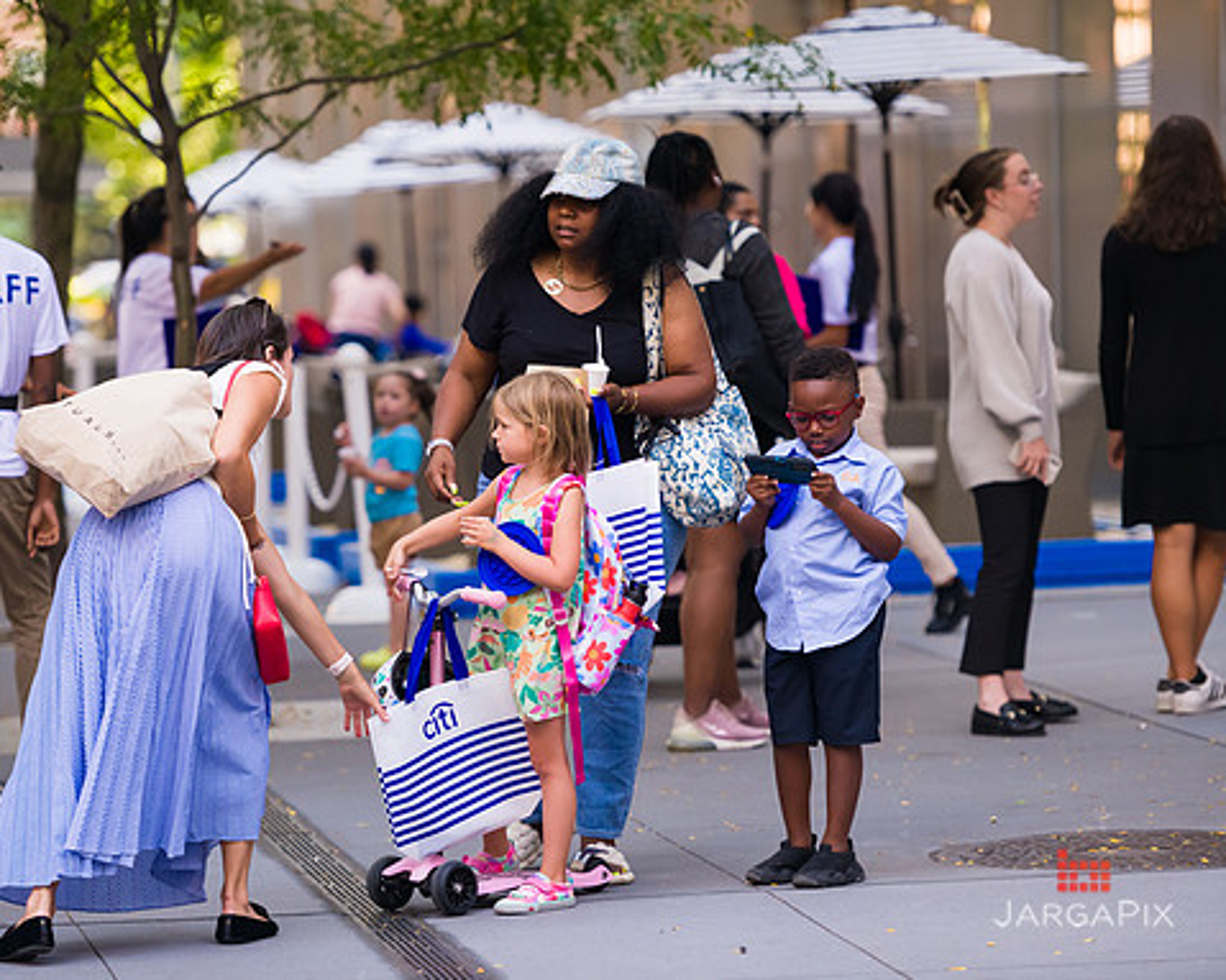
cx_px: 497
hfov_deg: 10.6
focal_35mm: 182
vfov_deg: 8.5
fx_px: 6603
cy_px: 487
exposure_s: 1/800
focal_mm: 160
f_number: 3.2
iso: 800
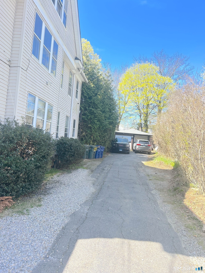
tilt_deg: +4.0
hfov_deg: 53.1
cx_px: 102
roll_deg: -4.2
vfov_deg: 67.3
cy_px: 136
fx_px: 205
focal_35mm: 26
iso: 50
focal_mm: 5.7
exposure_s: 1/1412
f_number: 1.5
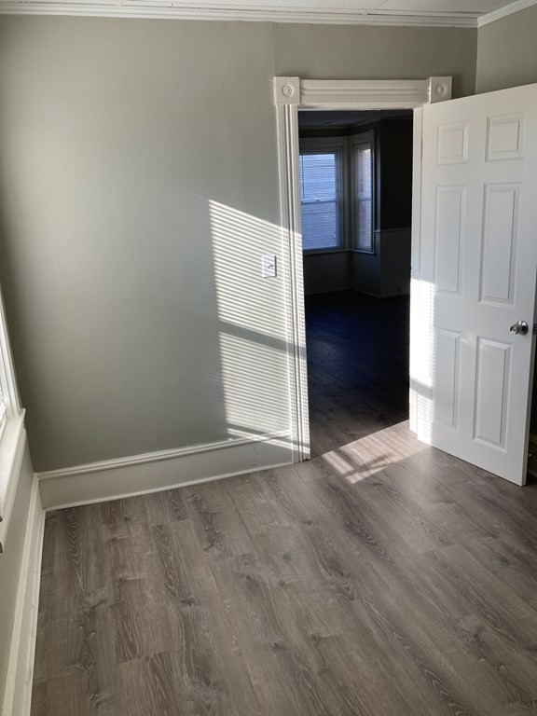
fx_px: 579
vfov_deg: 63.4
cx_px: 268
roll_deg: +2.2
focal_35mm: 28
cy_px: 358
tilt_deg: -14.6
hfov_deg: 49.7
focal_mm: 3.99
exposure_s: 1/121
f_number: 1.8
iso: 20
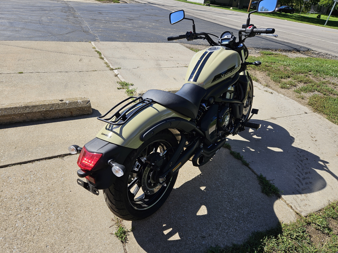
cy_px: 126
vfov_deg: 58.9
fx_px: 225
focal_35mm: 23
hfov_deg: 73.9
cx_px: 169
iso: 25
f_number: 1.8
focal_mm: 5.4
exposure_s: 1/1399
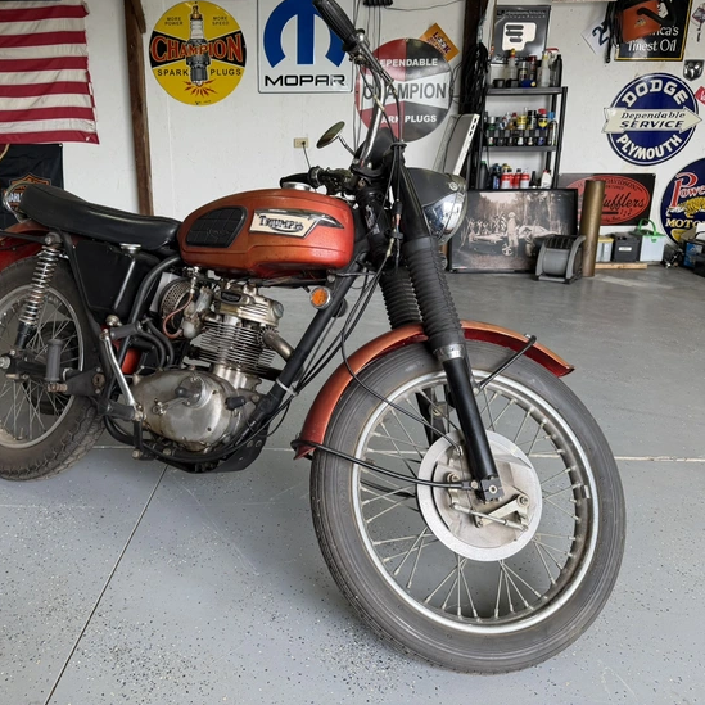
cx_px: 283
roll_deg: +0.3
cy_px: 345
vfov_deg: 55.6
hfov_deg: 55.2
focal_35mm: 29
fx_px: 668
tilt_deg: -16.1
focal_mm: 6.76
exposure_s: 1/182
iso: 100
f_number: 1.78
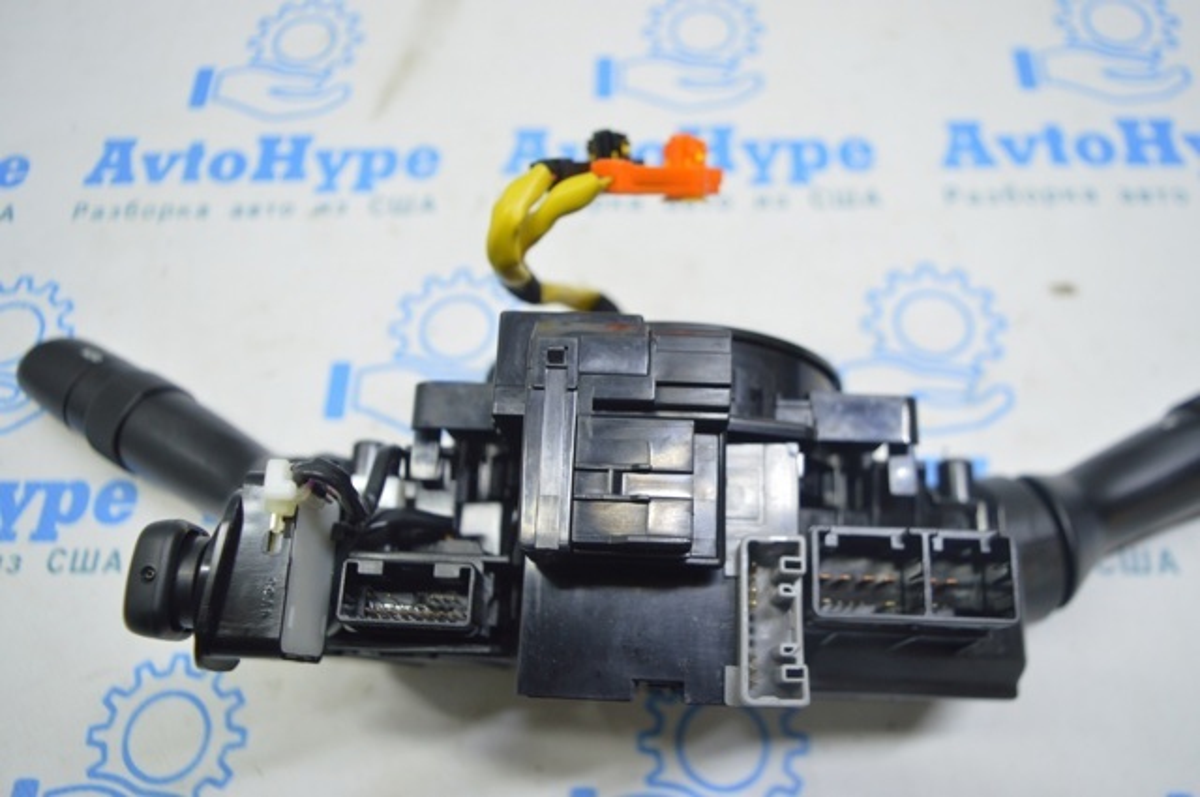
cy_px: 398
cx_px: 600
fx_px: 999
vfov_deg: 43.5
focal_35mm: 30
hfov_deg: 62.0
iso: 400
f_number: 3.5
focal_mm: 20
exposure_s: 1/40
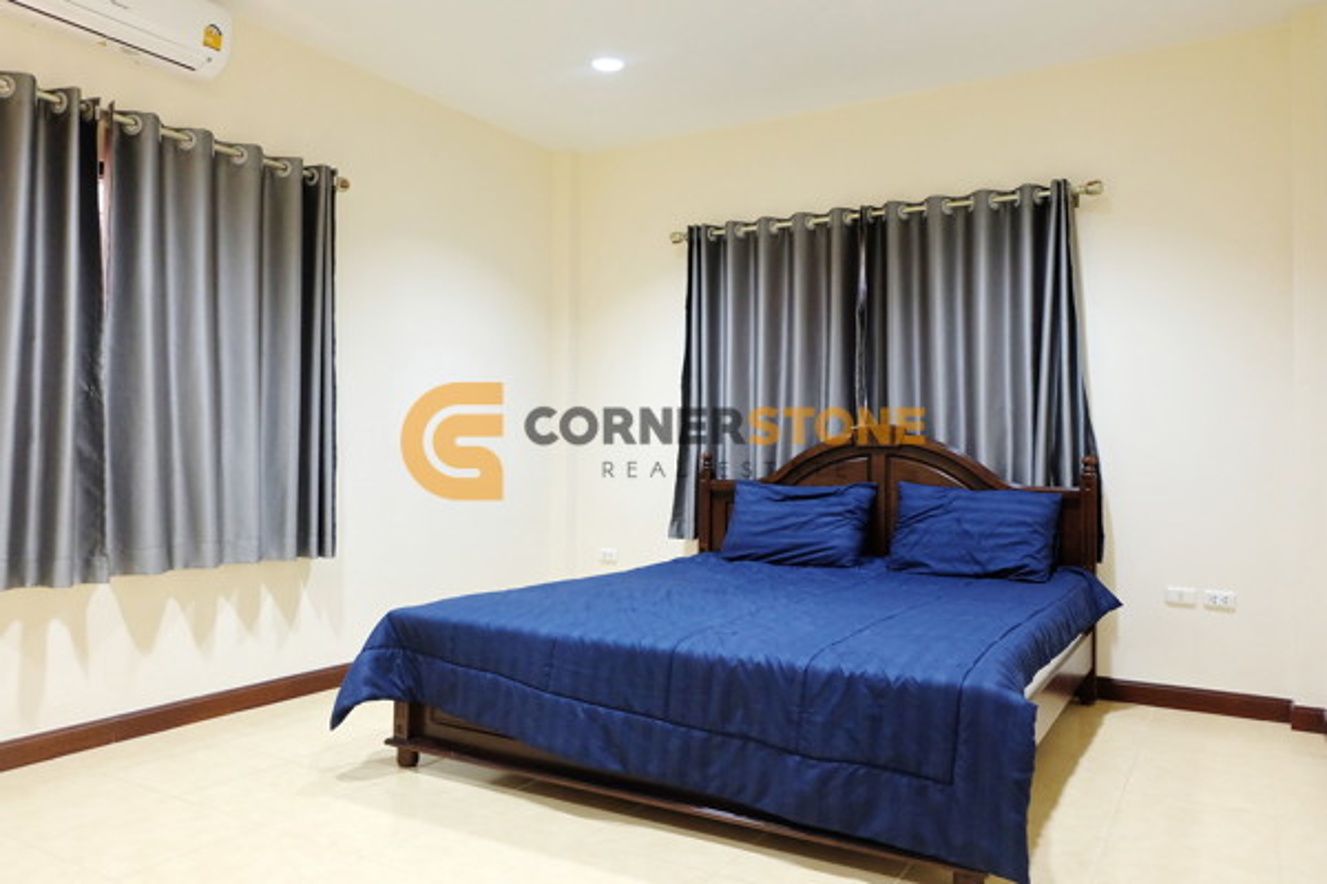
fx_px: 921
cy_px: 442
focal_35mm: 25
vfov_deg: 51.3
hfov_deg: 71.5
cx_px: 664
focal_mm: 16.7
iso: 1250
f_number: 3.5
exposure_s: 1/30
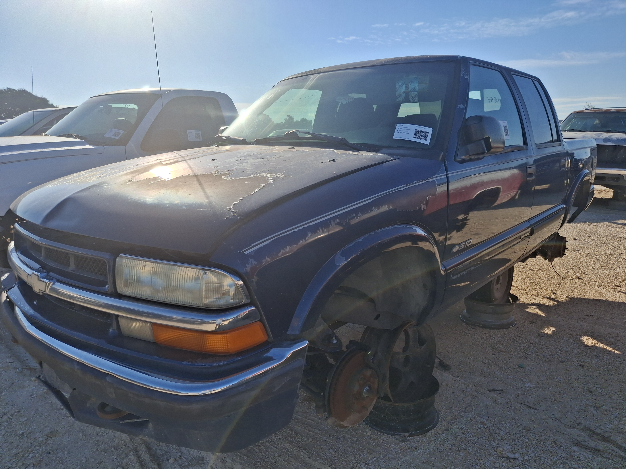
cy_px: 234
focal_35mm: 25
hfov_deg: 69.4
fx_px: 452
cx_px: 313
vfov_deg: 54.9
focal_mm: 4.69
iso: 32
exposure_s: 1/3311
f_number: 1.8
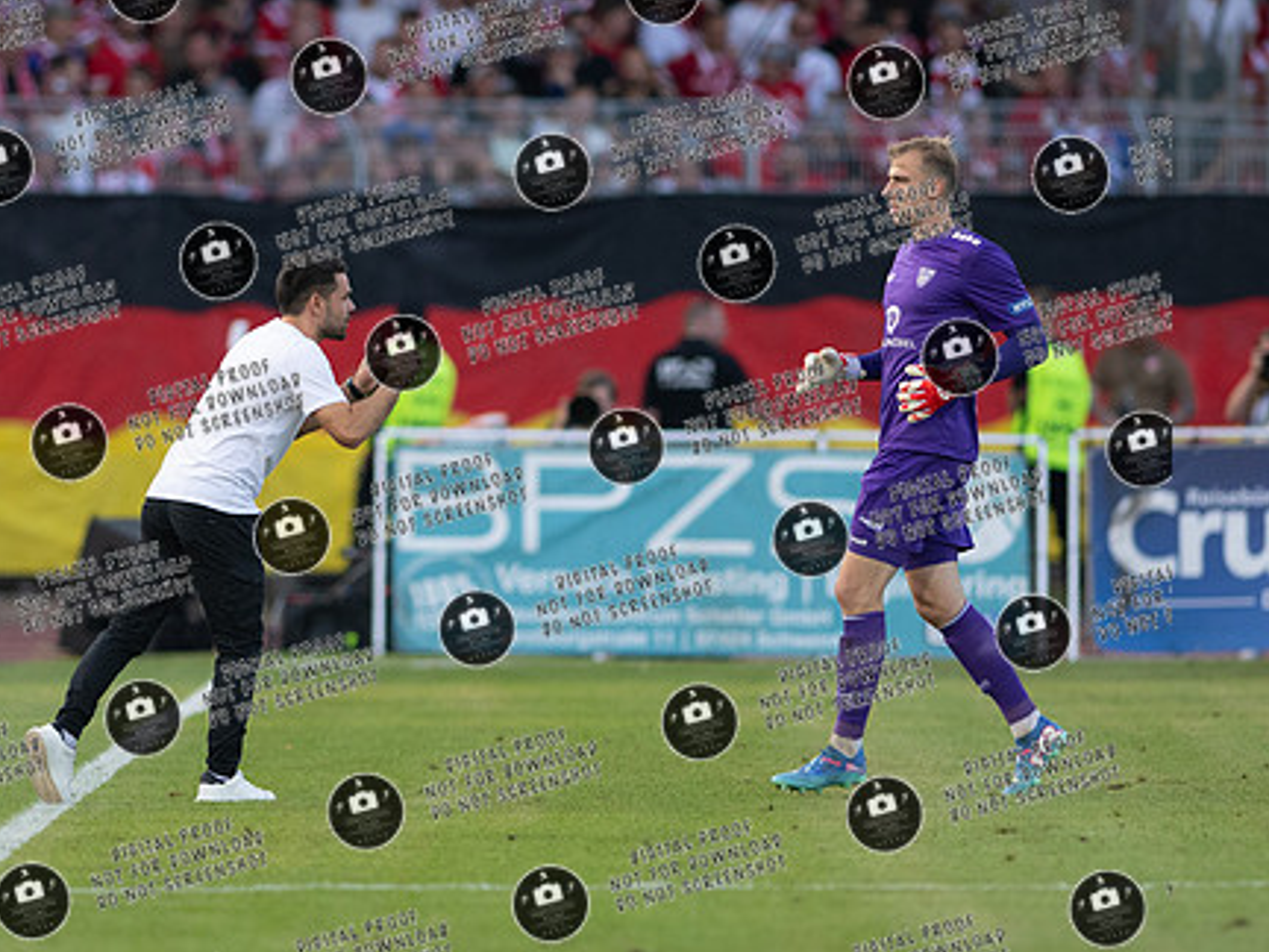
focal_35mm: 658
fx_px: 24122
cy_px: 423
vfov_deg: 2.3
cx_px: 391
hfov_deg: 3.0
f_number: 3.2
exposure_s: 1/1600
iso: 900
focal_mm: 300
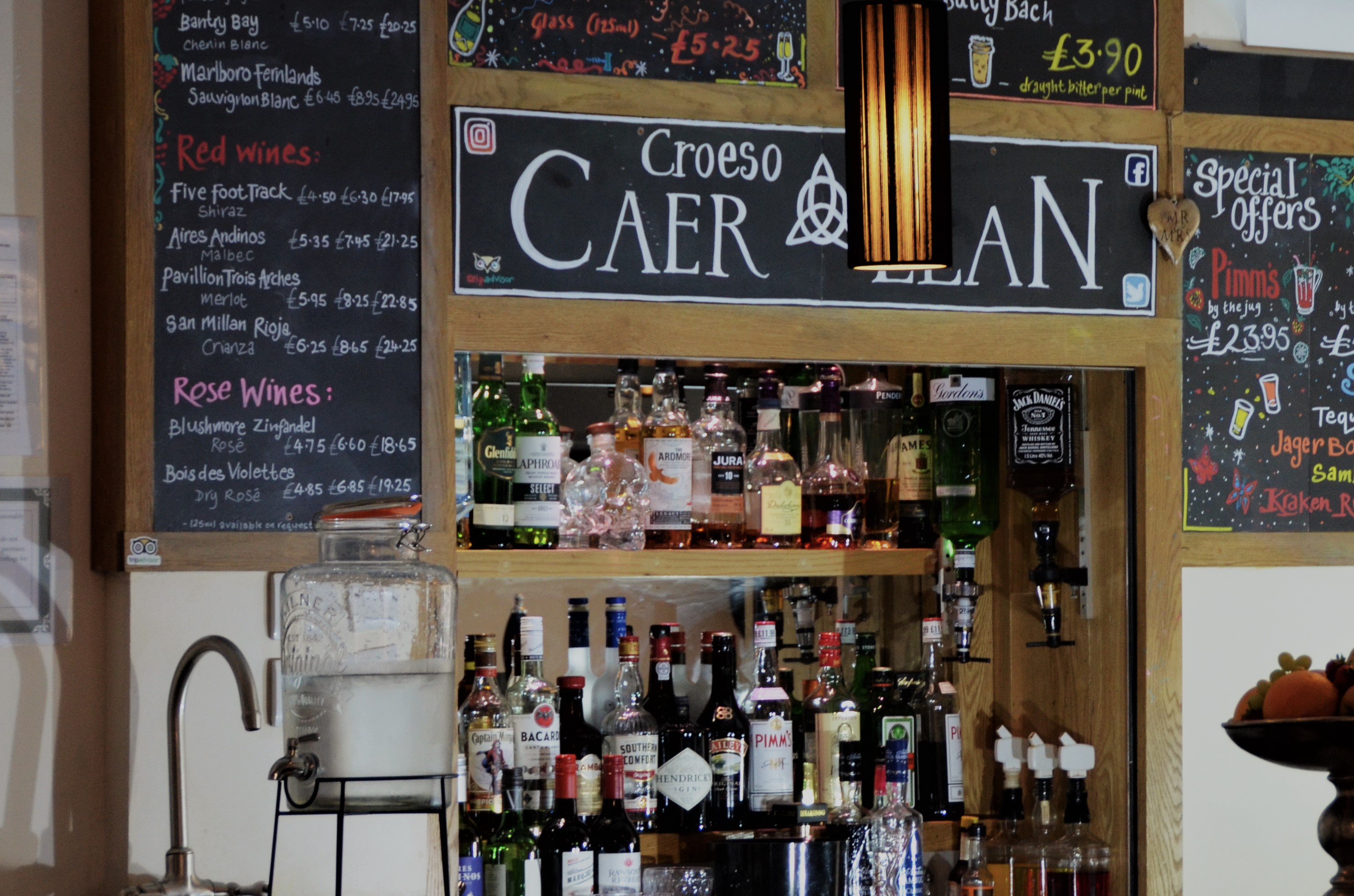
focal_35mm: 170
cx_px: 1079
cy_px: 468
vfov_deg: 8.0
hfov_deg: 12.1
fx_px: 6380
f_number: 5
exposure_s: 1/50
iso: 800
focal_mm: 70
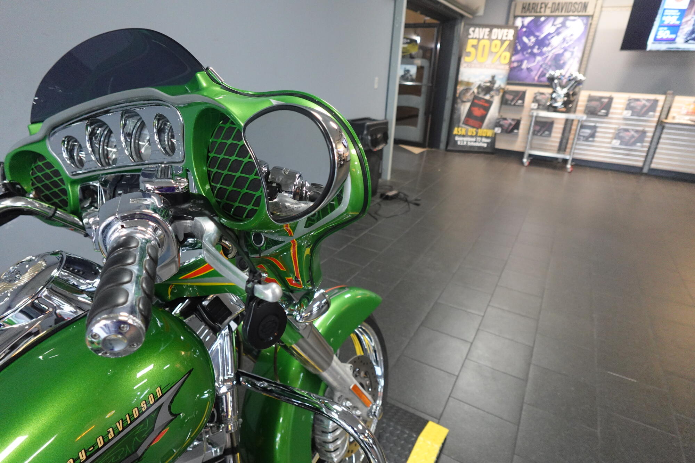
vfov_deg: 61.9
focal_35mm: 20
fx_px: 386
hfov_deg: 84.0
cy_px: 232
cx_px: 348
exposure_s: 1/160
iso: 1250
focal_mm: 7.6
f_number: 2
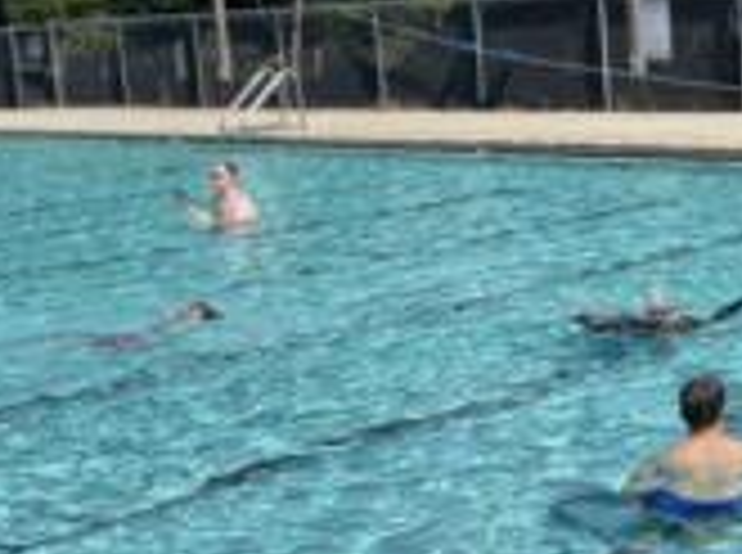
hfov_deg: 23.7
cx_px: 738
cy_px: 318
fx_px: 1690
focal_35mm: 79
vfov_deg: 18.6
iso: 32
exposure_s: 1/4132
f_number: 1.6
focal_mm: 4.2
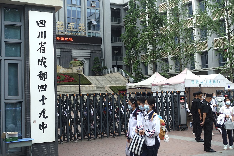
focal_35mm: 48
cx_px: 117
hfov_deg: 41.1
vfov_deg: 28.1
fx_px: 312
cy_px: 78
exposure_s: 1/200
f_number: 3.5
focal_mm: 17.49
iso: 200
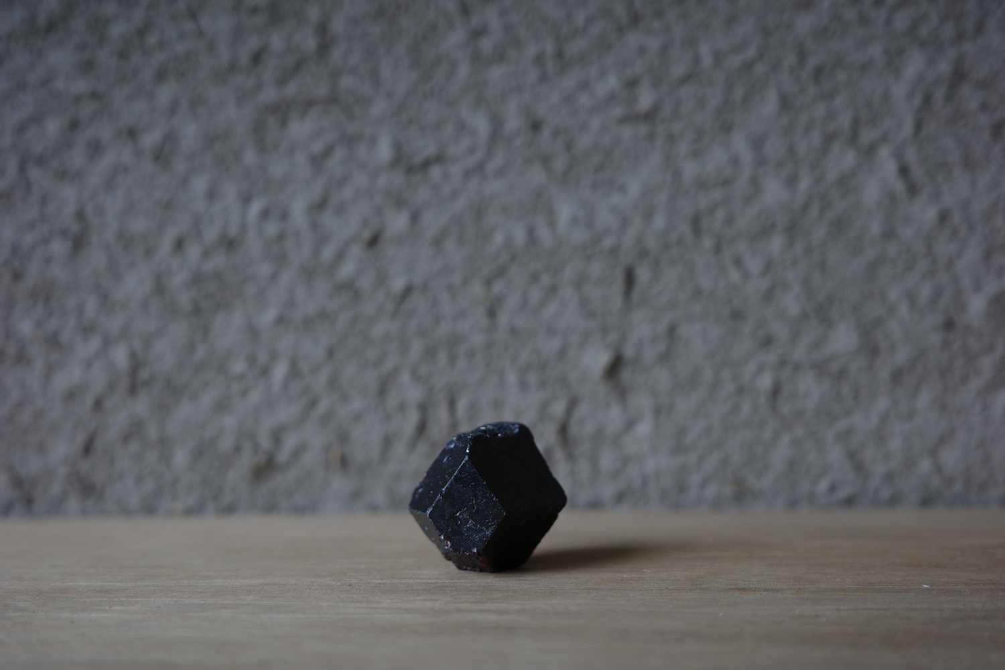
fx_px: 1117
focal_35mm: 40
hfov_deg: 48.5
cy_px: 335
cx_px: 502
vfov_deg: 33.4
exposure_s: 1/80
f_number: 2.8
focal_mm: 26
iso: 200
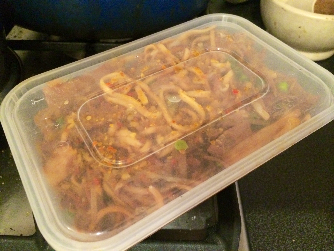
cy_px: 126
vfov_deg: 46.8
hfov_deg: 60.0
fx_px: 289
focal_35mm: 30
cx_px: 167
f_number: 2.2
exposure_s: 1/15
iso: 640
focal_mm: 4.12
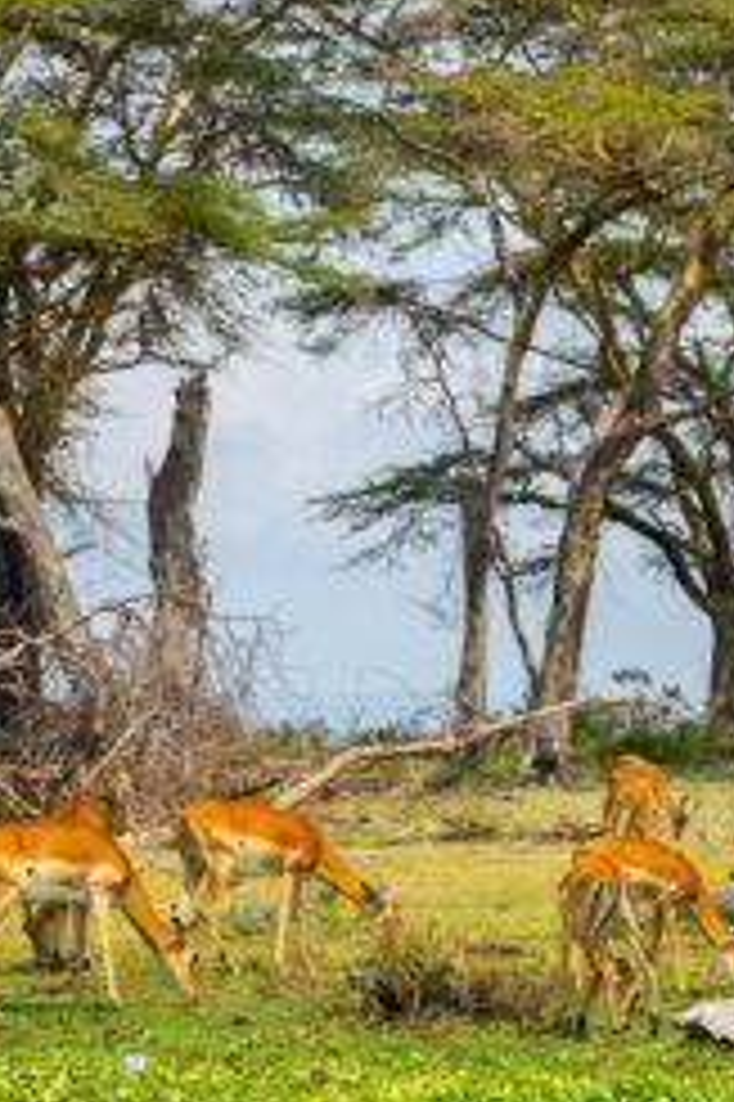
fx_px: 4961
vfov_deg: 12.7
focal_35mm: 162
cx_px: 811
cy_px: 540
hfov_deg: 8.4
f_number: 3.5
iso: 320
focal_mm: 70
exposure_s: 1/400
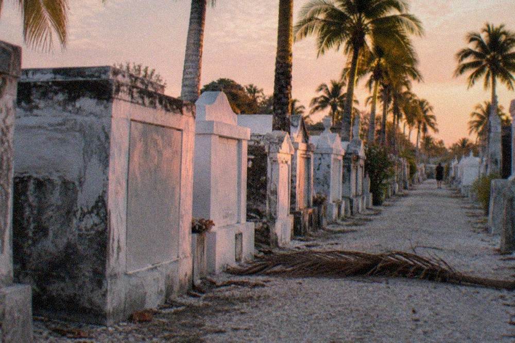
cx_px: 258
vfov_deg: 37.8
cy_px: 172
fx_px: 501
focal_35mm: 35
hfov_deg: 54.5
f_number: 6.3
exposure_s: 1/25
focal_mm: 35
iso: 3200
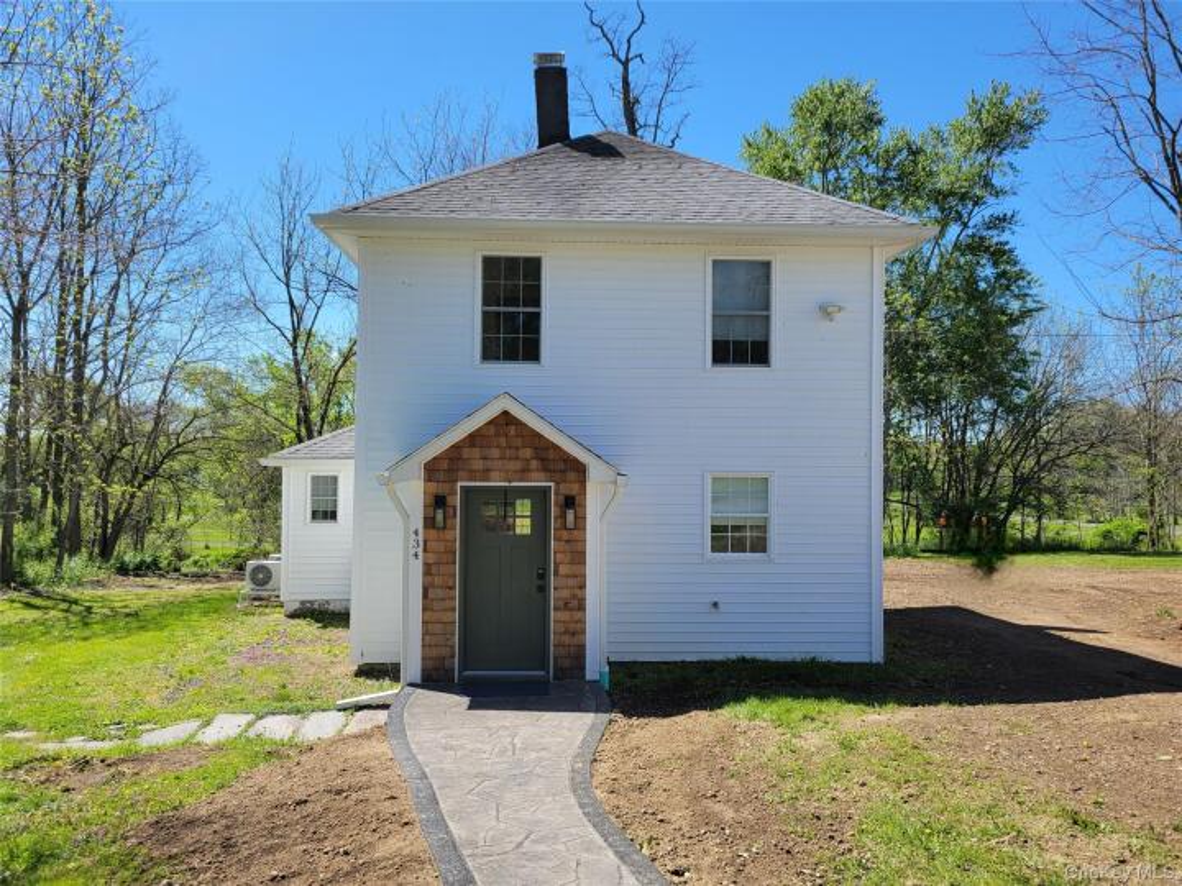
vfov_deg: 53.1
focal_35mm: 26
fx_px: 888
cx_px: 591
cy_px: 443
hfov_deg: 67.3
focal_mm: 5.4
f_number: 1.8
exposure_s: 1/1667
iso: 40
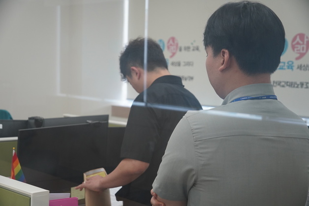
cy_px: 103
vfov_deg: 21.1
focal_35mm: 64
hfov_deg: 31.2
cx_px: 154
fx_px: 554
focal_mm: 43
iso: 1000
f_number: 4.5
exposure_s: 1/160
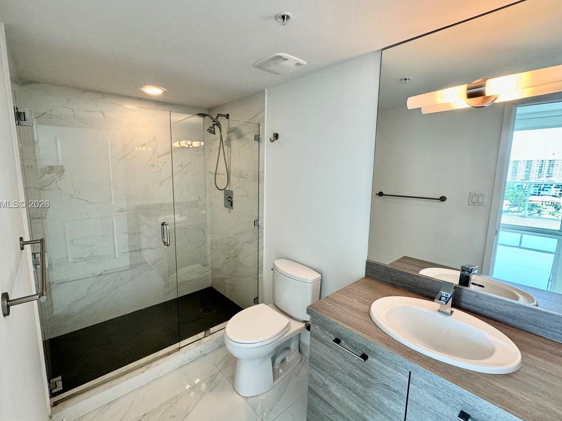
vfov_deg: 78.1
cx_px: 246
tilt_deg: -8.2
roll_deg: -0.1
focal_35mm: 16
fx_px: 260
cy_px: 205
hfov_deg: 94.0
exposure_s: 1/120
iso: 250
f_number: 2.2
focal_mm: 2.22
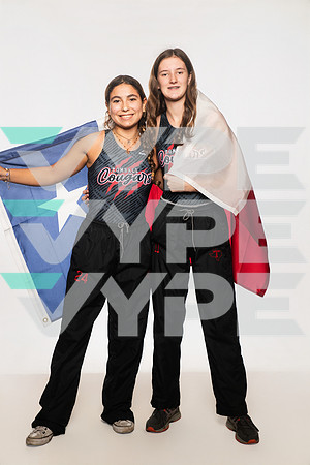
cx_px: 155
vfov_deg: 38.2
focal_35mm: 52
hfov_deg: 26.0
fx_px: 672
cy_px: 232
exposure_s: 1/200
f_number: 6.3
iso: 500
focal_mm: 52
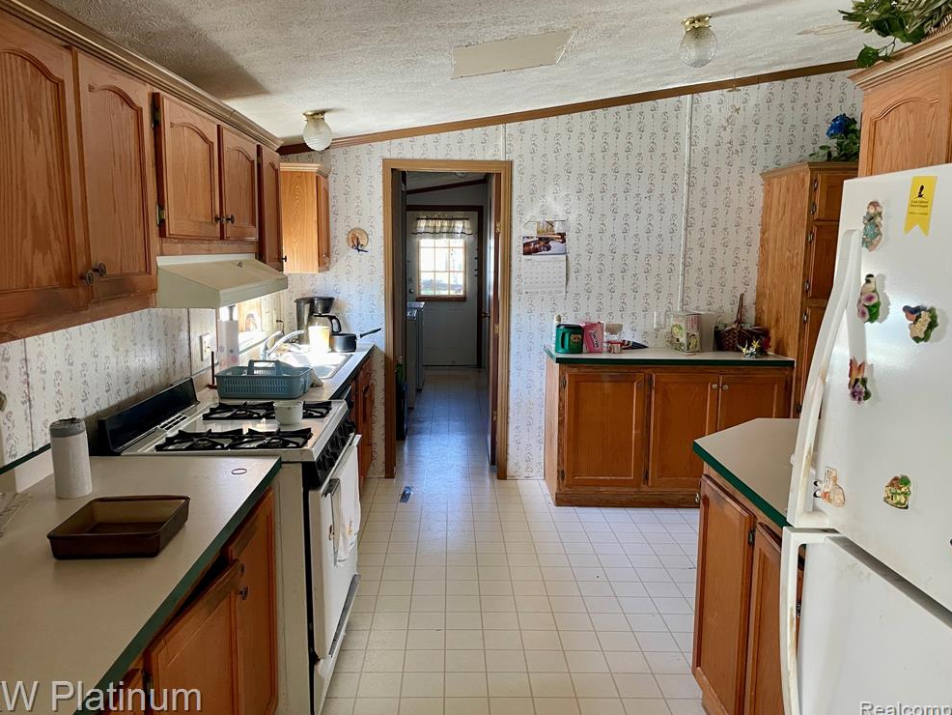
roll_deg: -0.2
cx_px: 462
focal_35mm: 27
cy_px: 354
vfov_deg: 51.4
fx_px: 743
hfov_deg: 65.3
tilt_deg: -8.7
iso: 125
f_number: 1.6
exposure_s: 1/68
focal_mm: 4.2
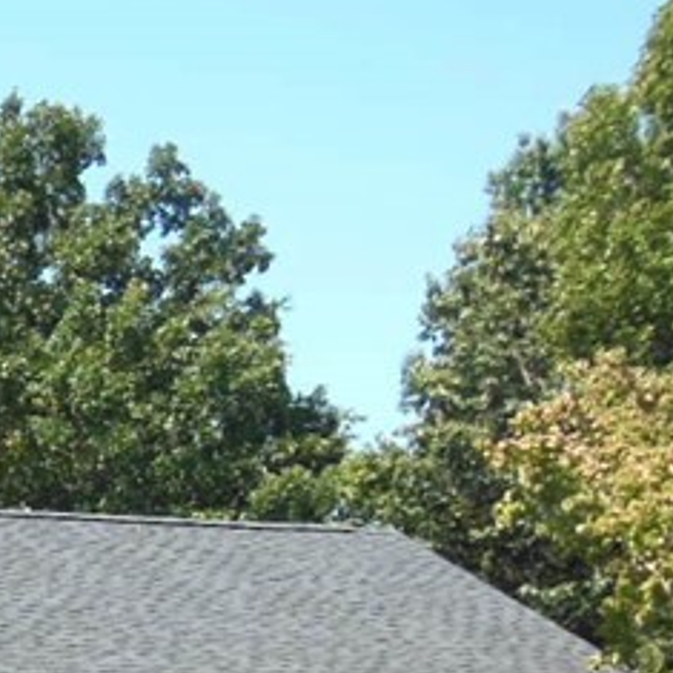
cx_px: -670
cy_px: 954
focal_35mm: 150
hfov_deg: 10.7
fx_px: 3299
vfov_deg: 11.3
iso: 125
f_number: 4.1
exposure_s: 1/500
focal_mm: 6.9
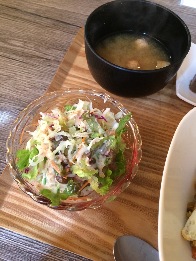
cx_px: 98
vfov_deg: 61.7
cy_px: 130
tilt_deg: -63.5
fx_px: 219
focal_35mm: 29
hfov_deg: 48.2
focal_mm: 4.15
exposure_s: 1/30
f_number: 2.2
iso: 100
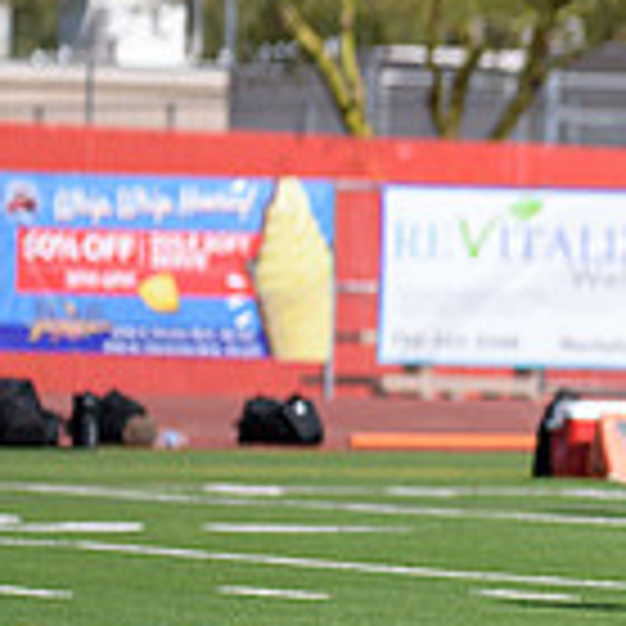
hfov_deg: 2.7
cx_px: 1031
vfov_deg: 2.7
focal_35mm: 640
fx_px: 13094
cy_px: 480
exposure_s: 1/3200
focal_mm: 180
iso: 200
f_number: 2.8
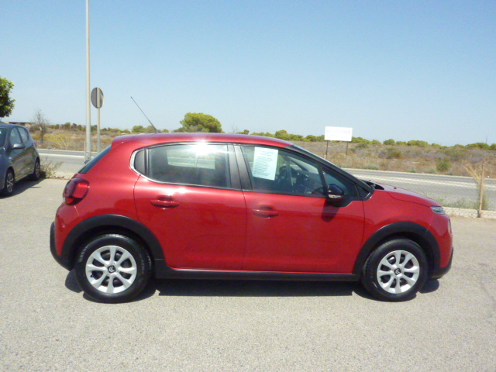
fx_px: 358
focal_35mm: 25
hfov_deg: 69.4
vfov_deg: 54.9
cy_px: 186
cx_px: 248
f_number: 6.3
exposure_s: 1/2000
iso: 800
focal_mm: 4.1
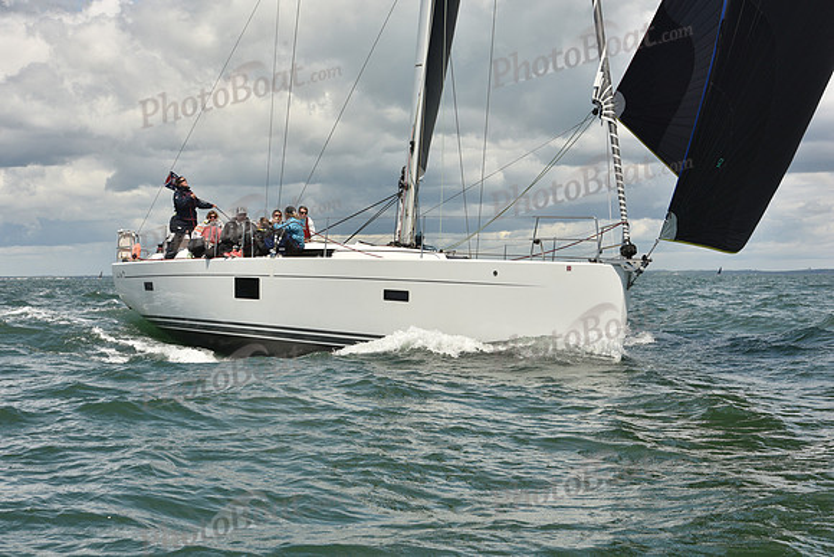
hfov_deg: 28.8
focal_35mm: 70
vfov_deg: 19.5
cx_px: 417
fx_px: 1622
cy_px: 278
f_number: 11
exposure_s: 1/800
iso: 320
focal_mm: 70
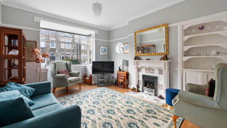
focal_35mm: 15
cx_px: 115
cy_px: 62
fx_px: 90
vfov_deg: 70.6
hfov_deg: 103.0
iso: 640
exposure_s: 1/4
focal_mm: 14
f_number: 8
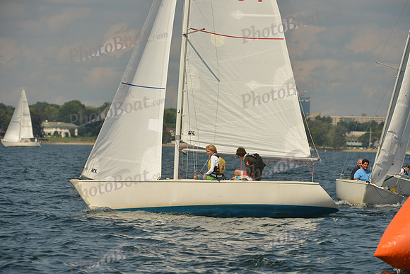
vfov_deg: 5.1
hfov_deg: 7.6
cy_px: 137
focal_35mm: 270
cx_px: 205
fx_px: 3076
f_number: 9
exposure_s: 1/1250
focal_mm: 270
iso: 320
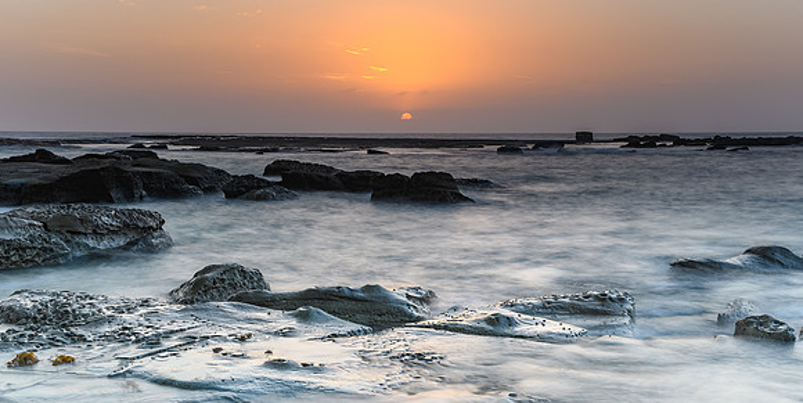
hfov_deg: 41.8
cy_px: 269
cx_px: 410
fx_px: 1052
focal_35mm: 51
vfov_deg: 21.6
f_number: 8
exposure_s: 3
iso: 50
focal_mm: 30
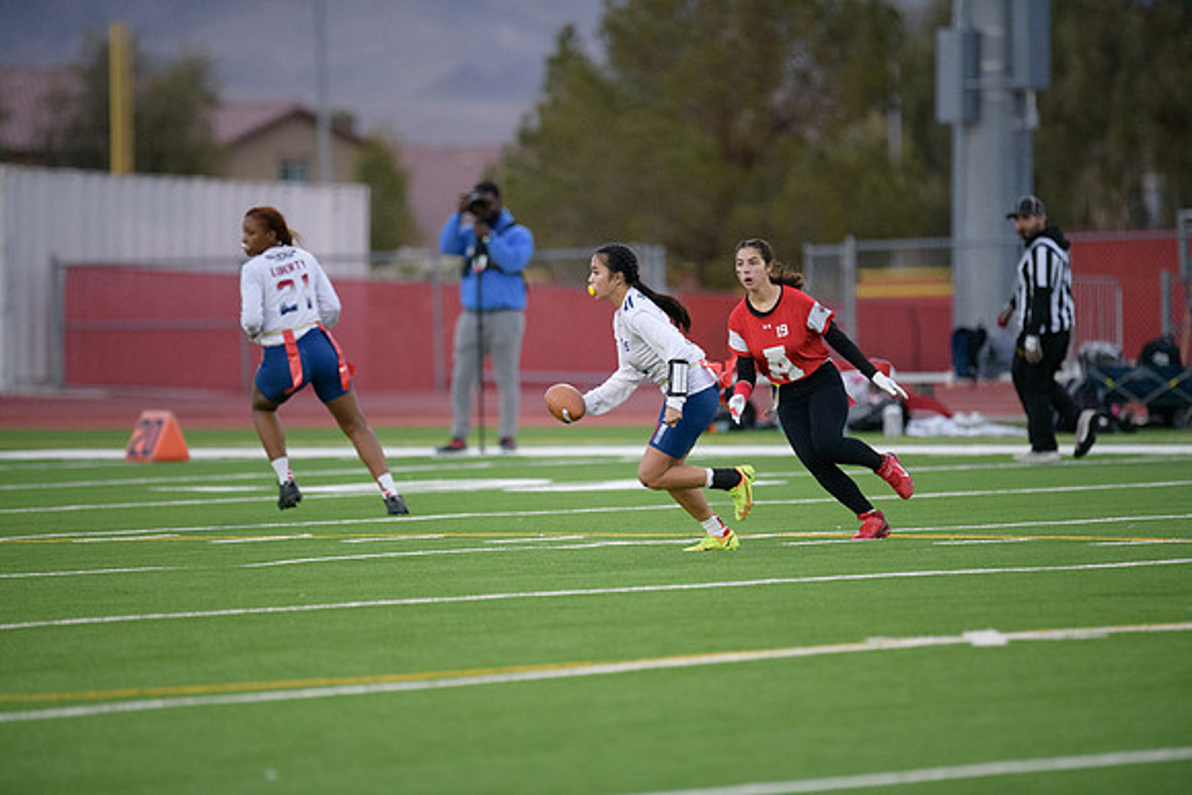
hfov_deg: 6.9
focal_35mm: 300
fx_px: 9935
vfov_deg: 4.6
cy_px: 398
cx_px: 596
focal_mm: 300
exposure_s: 1/3200
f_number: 2.8
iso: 4500
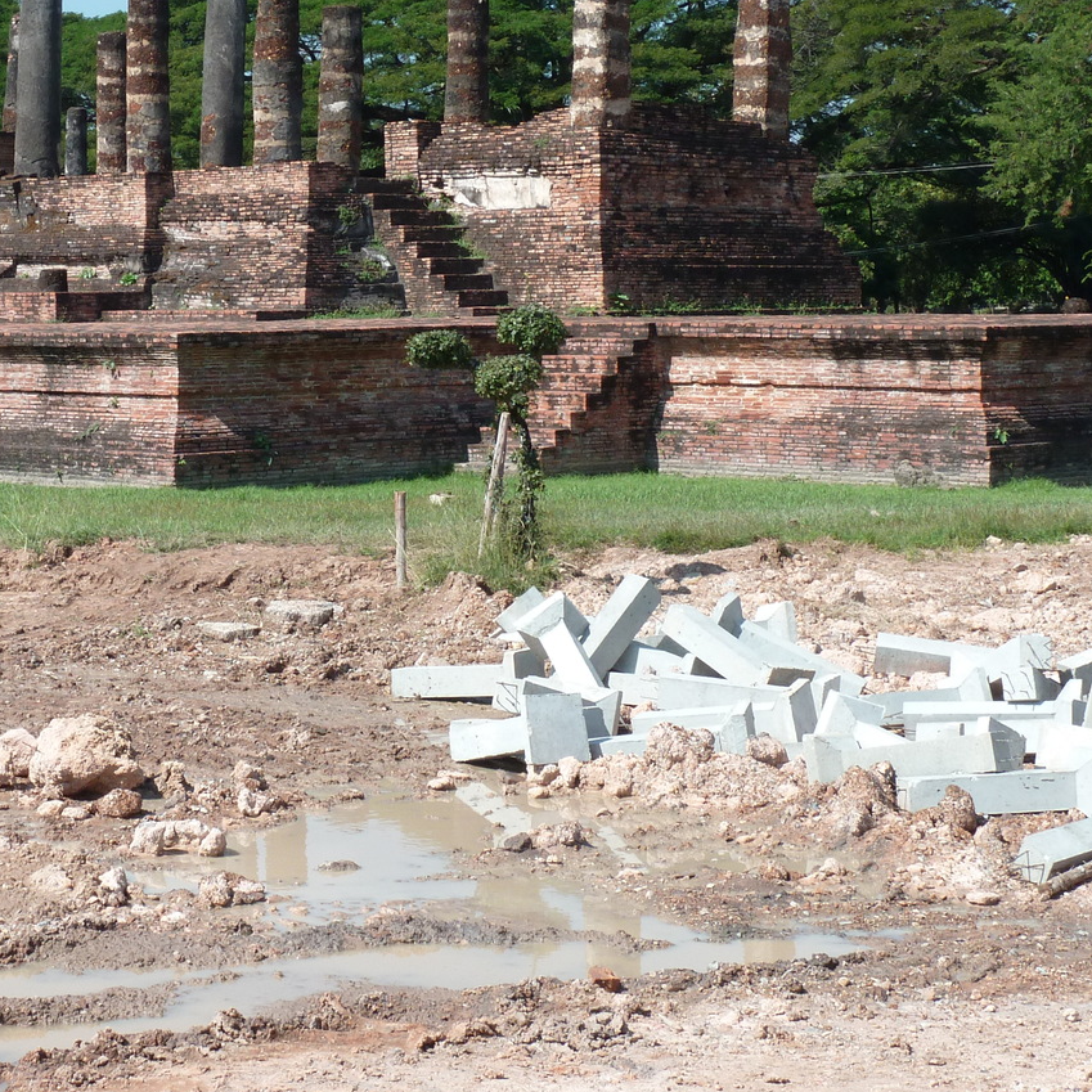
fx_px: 2855
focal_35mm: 80
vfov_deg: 21.6
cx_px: 266
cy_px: 347
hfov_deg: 21.5
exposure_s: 1/400
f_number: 5
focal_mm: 7.9
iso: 100
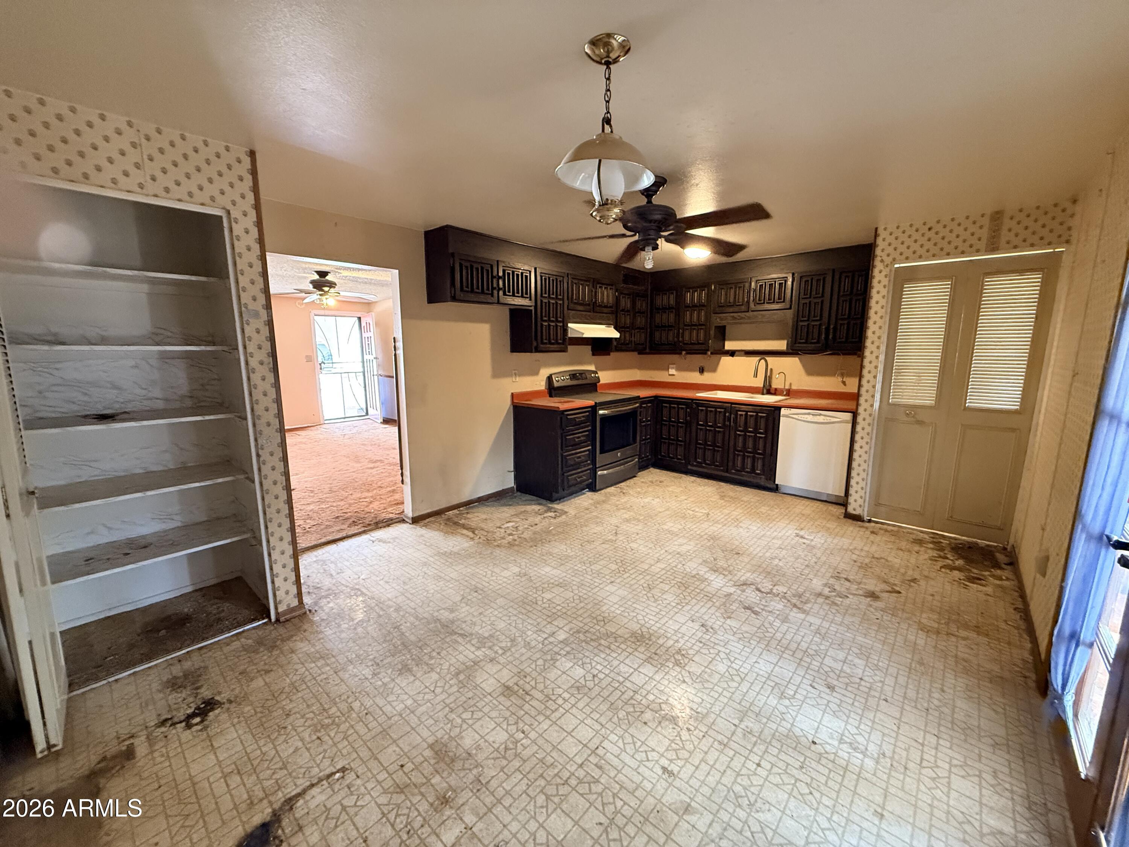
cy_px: 424
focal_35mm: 14
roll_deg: -0.2
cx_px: 564
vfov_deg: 85.7
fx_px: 457
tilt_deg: -9.3
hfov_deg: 102.1
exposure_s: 1/60
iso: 640
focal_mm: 2.22
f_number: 2.2
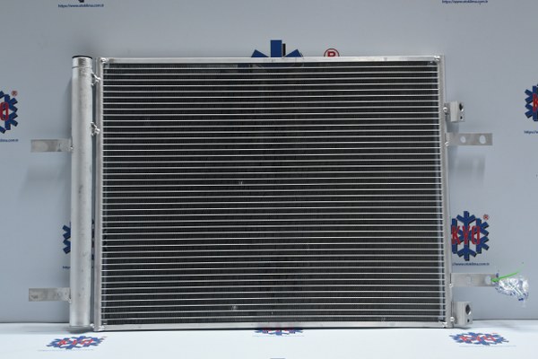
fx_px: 672
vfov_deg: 29.9
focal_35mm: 45
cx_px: 269
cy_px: 180
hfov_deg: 43.6
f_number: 4.8
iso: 720
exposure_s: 1/50
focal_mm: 30
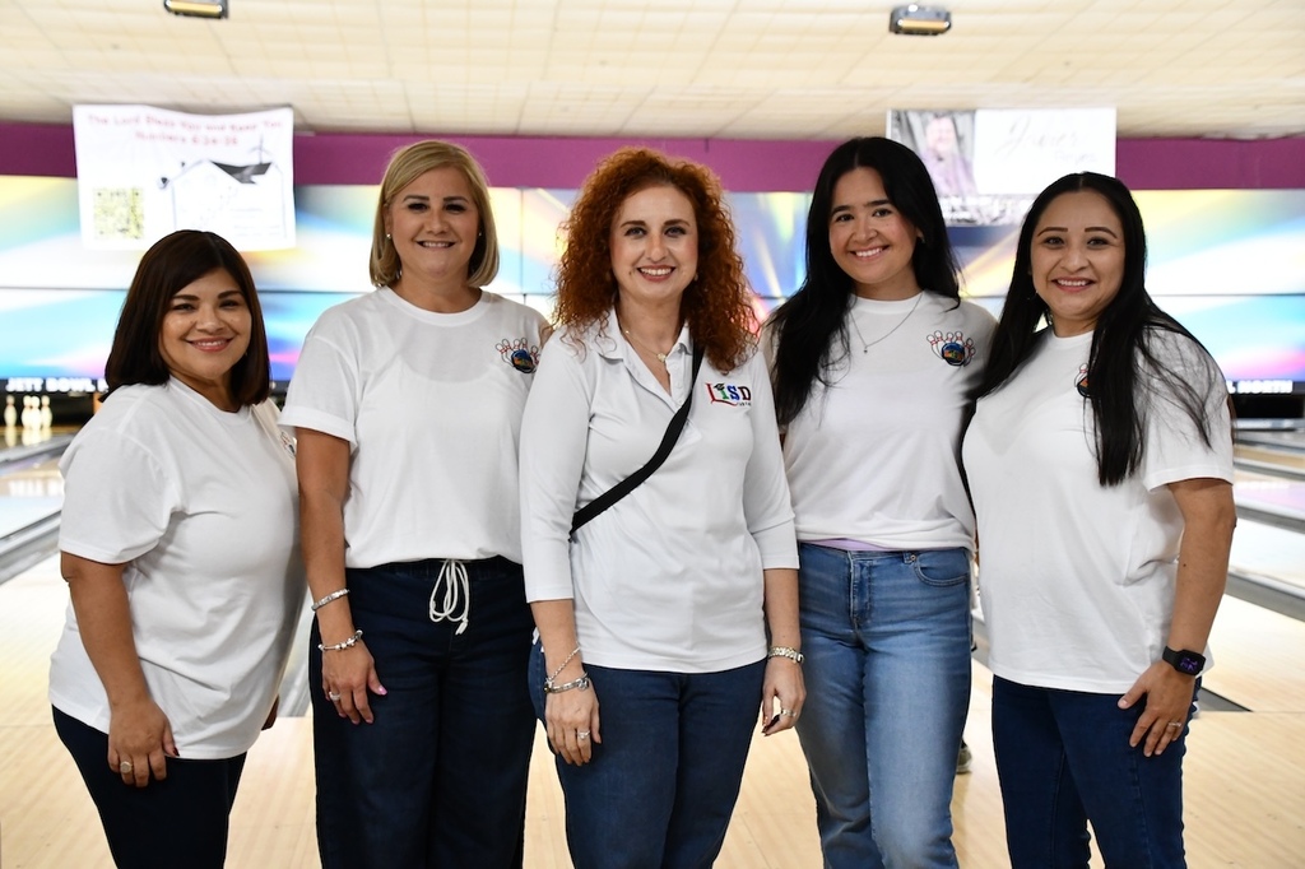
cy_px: 434
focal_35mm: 52
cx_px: 652
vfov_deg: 26.0
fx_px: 1884
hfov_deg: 38.2
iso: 3200
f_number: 4.2
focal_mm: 35
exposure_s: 1/80
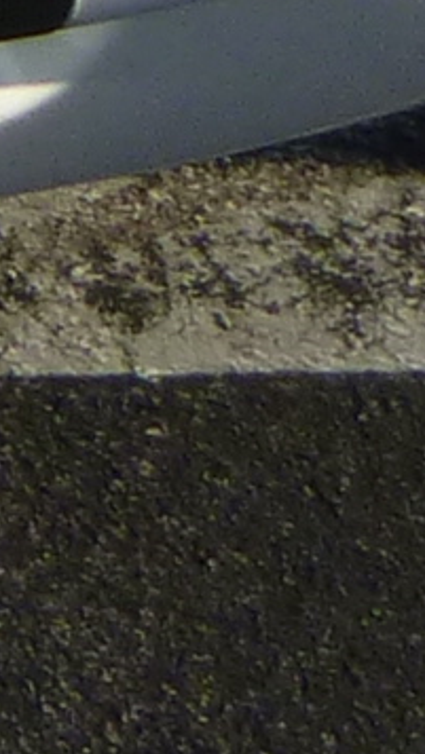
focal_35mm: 278
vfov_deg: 6.9
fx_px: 5566
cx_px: -1575
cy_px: -1588
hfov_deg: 4.0
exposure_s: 1/500
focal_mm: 4.5
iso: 100
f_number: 3.9
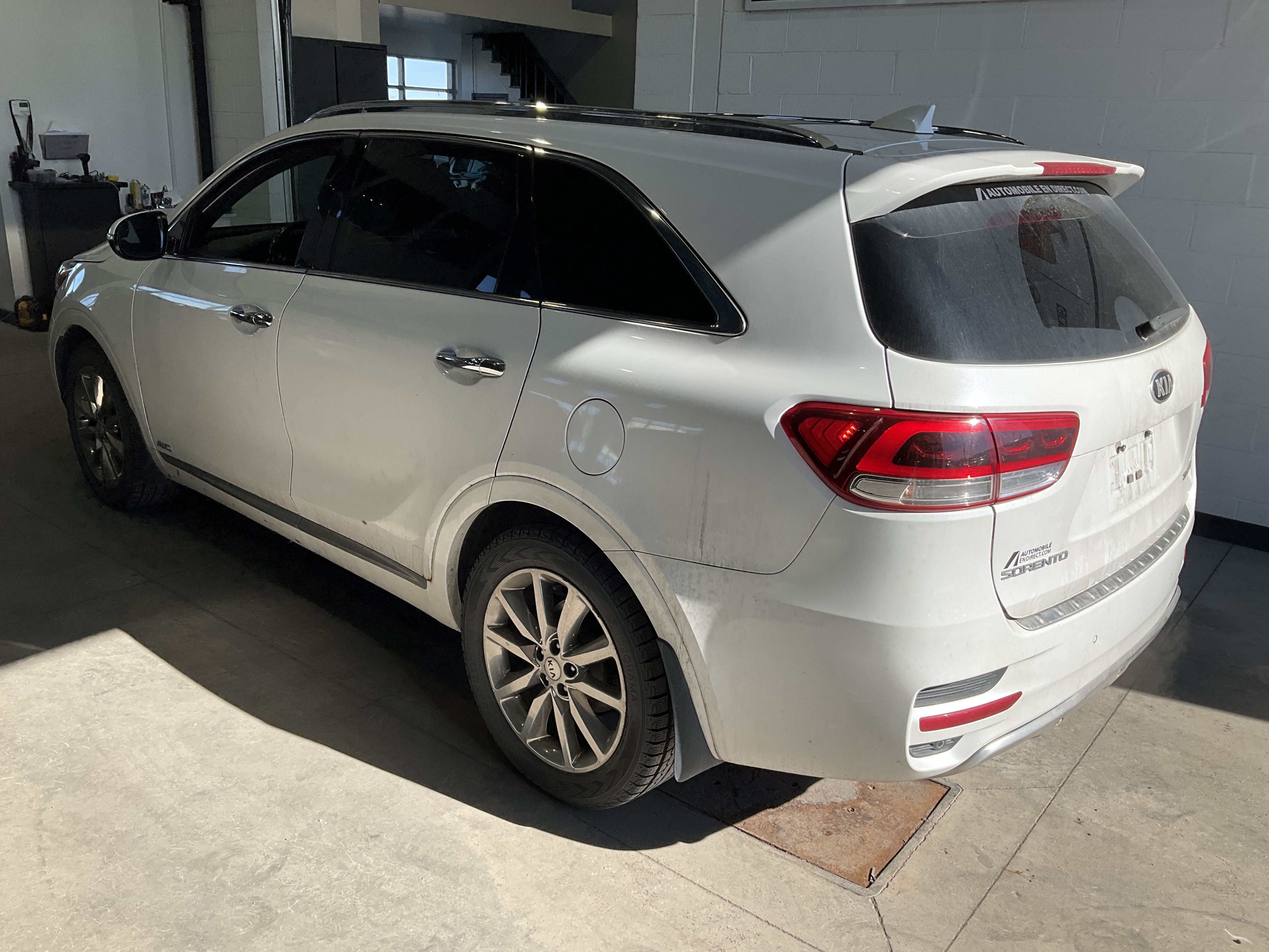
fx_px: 1063
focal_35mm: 29
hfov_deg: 61.7
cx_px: 634
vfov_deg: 48.2
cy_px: 476
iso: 25
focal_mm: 3
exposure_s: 1/749
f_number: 1.8
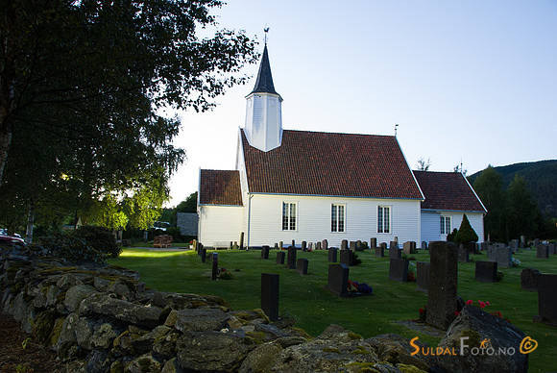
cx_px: 278
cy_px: 186
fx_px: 418
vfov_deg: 48.0
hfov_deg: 67.3
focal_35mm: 27
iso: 200
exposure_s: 3
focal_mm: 18
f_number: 11
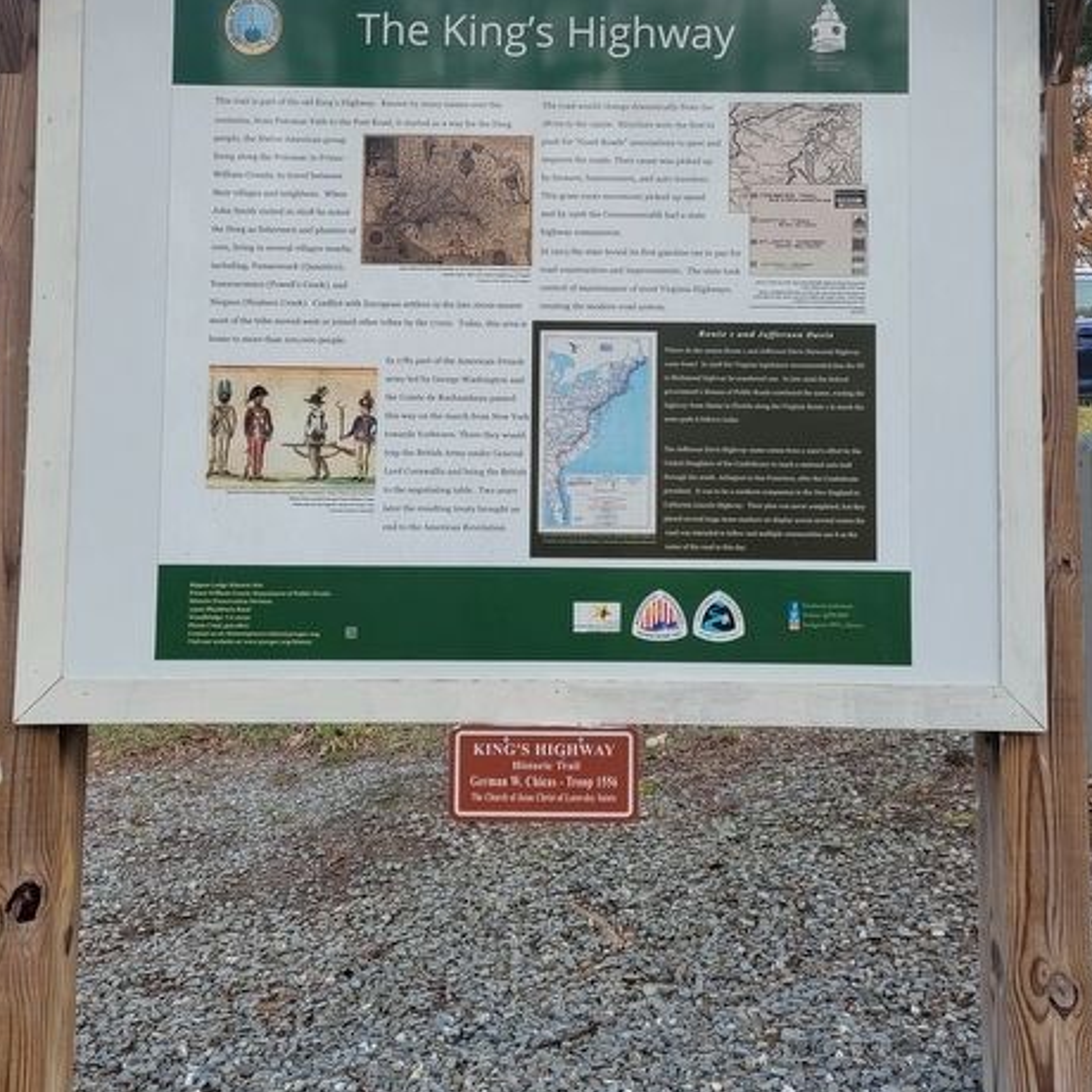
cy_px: 394
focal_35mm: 40
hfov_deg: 41.8
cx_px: 579
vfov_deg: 41.5
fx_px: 1428
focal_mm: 5.4
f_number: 1.8
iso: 40
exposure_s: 1/327
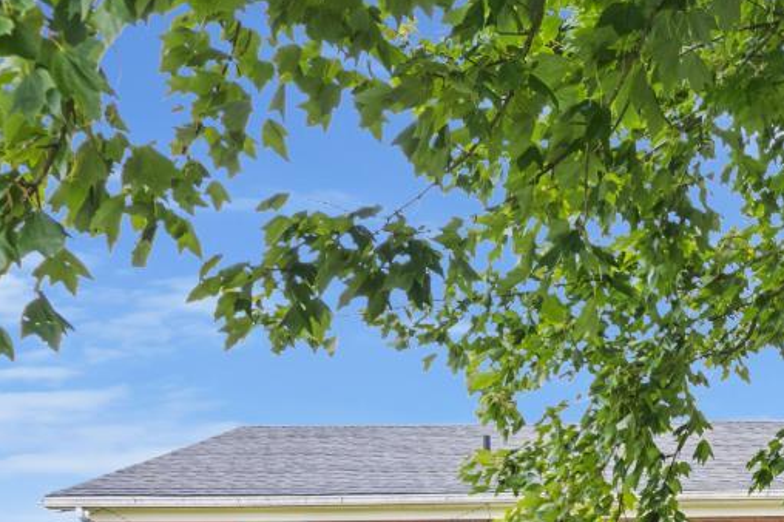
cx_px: 1082
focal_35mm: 65
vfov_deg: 18.7
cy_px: 762
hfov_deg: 25.5
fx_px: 1415
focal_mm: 8.4
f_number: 2.8
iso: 100
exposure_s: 1/60
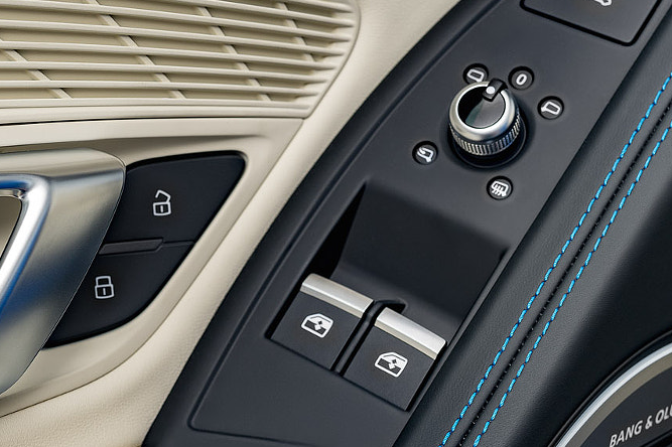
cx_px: 219
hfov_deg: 24.1
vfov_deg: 16.2
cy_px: 304
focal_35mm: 84
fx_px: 1567
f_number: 5.6
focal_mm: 35
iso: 100
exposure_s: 1/1.25
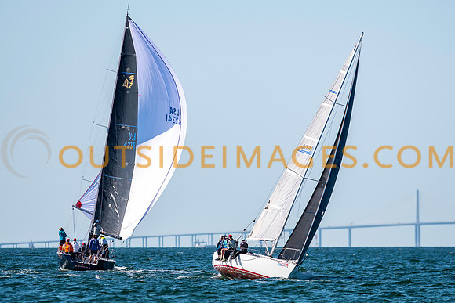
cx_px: 254
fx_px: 6501
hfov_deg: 4.0
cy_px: 169
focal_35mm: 514
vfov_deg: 2.7
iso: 250
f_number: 5
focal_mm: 300
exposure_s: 1/3200
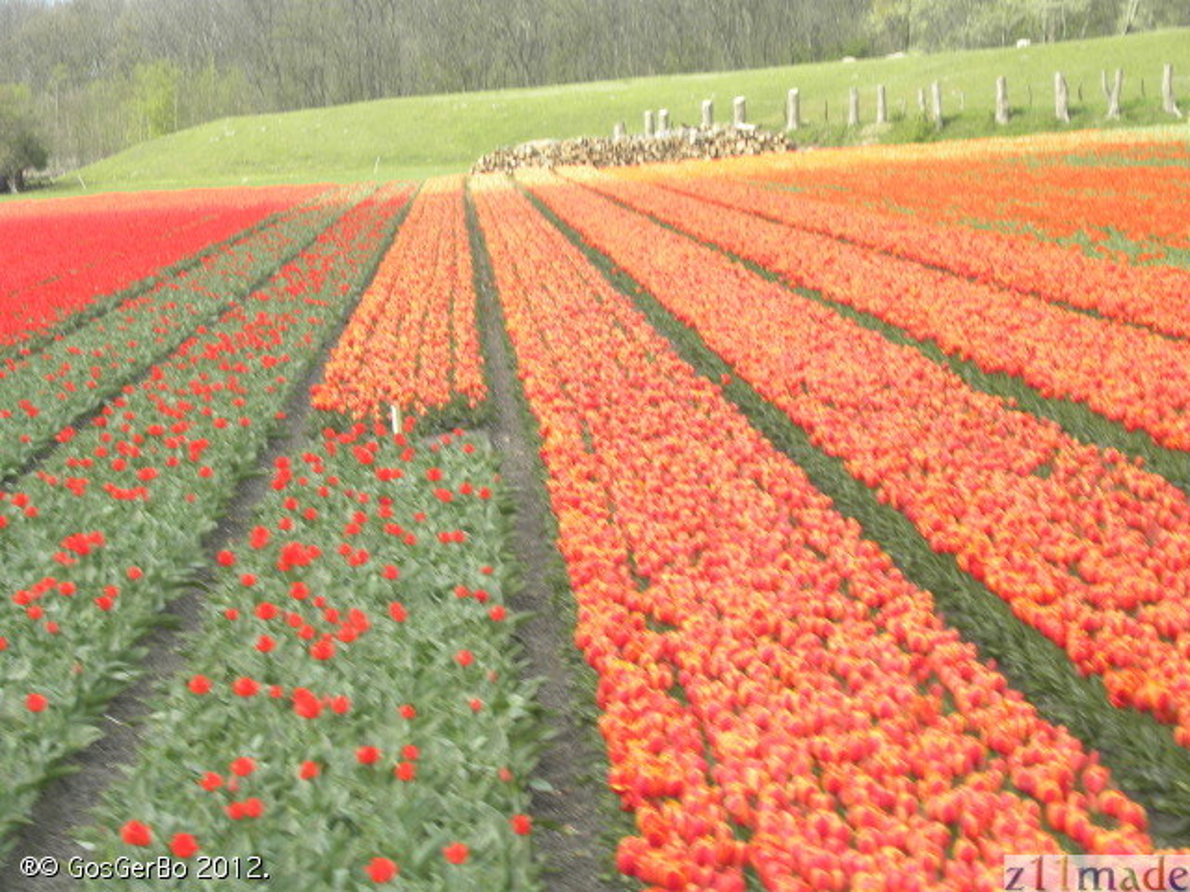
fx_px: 6325
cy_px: 446
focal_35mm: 184
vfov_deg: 8.1
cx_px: 595
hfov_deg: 10.7
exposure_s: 1/143
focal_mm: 32.7
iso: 64
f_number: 4.5
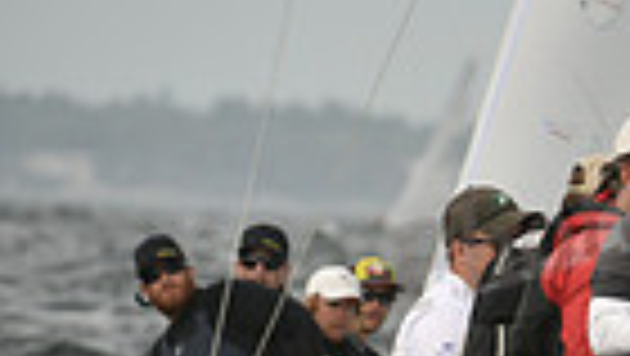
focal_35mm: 1347
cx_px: 1260
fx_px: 22519
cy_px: 367
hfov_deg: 1.6
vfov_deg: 0.9
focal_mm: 310
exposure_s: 1/1250
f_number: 7.1
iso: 320
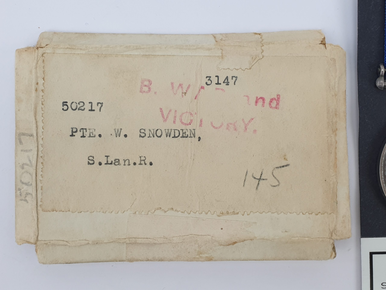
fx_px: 290
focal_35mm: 26
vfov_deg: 53.1
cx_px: 193
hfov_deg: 67.3
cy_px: 145
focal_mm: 4.3
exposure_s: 1/100
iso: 64
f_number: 2.4
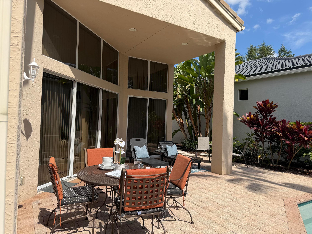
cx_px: 156
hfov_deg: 71.6
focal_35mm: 24
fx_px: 216
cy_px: 117
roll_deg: -1.8
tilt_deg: +1.8
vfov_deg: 56.8
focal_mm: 6.76
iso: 80
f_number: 1.78
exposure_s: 1/4673
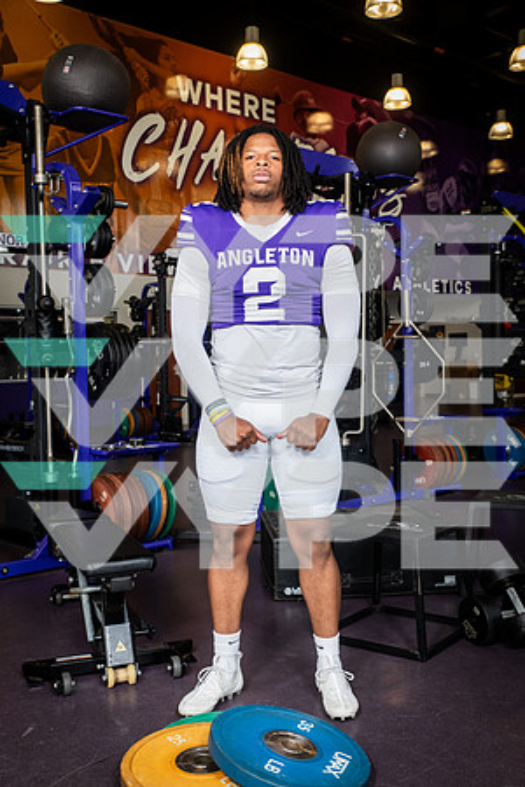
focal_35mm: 40
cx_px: 262
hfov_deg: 33.4
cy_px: 394
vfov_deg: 48.5
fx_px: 875
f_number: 7.1
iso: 800
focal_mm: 40
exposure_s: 1/250
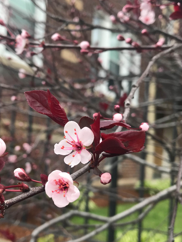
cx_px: 58
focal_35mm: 47
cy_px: 141
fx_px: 329
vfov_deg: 40.3
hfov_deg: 30.6
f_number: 1.8
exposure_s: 1/390
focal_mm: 3.99
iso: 20
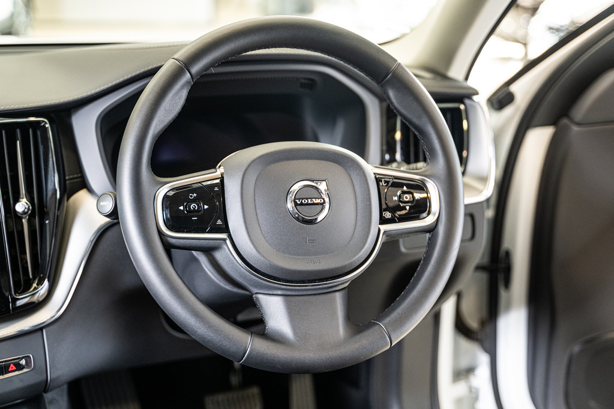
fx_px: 887
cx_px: 307
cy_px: 204
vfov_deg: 26.0
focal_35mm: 52
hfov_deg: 38.2
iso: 1600
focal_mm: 52
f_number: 2.8
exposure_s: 1/125
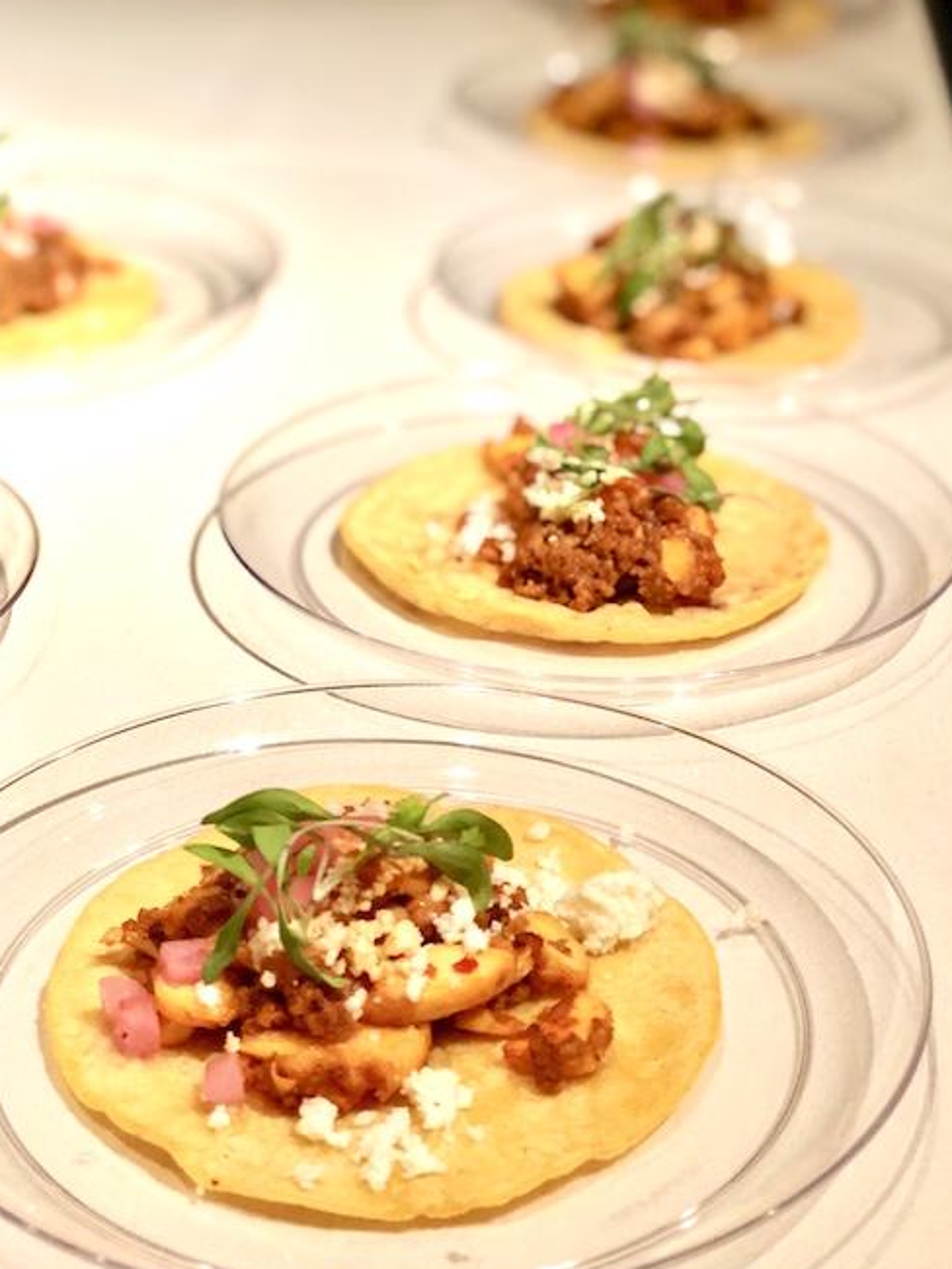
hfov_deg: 22.9
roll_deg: -2.8
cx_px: 535
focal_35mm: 64
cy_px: 541
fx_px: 2345
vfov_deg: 30.2
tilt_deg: -25.3
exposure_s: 1/30
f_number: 2.4
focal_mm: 6
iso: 125
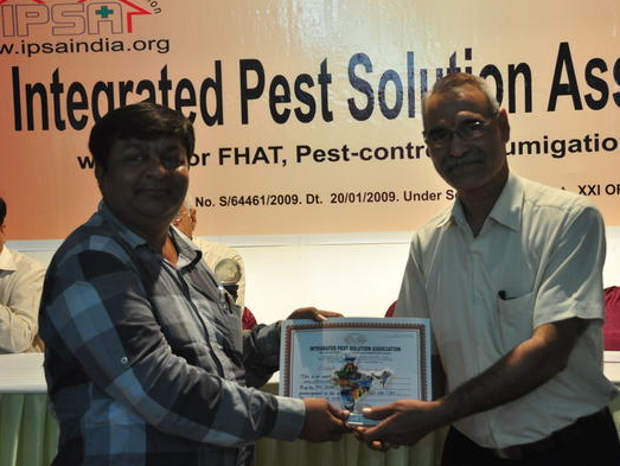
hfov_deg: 25.6
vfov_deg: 19.4
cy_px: 233
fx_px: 1362
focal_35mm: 76
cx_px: 326
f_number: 5
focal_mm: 46
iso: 800
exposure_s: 1/50
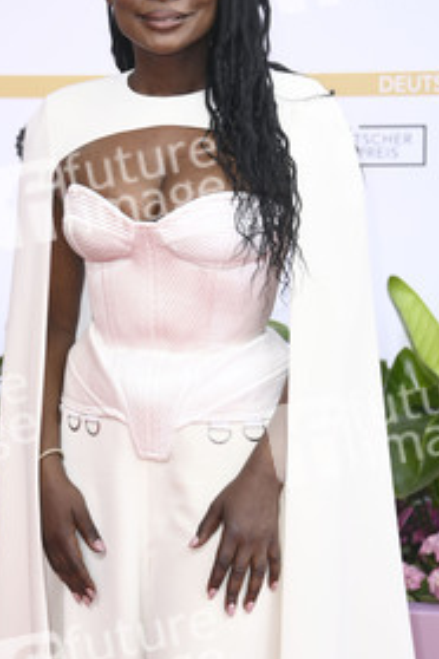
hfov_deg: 10.6
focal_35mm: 129
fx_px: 2359
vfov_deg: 15.9
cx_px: 172
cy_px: 312
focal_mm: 90
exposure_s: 1/250
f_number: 5.6
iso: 640
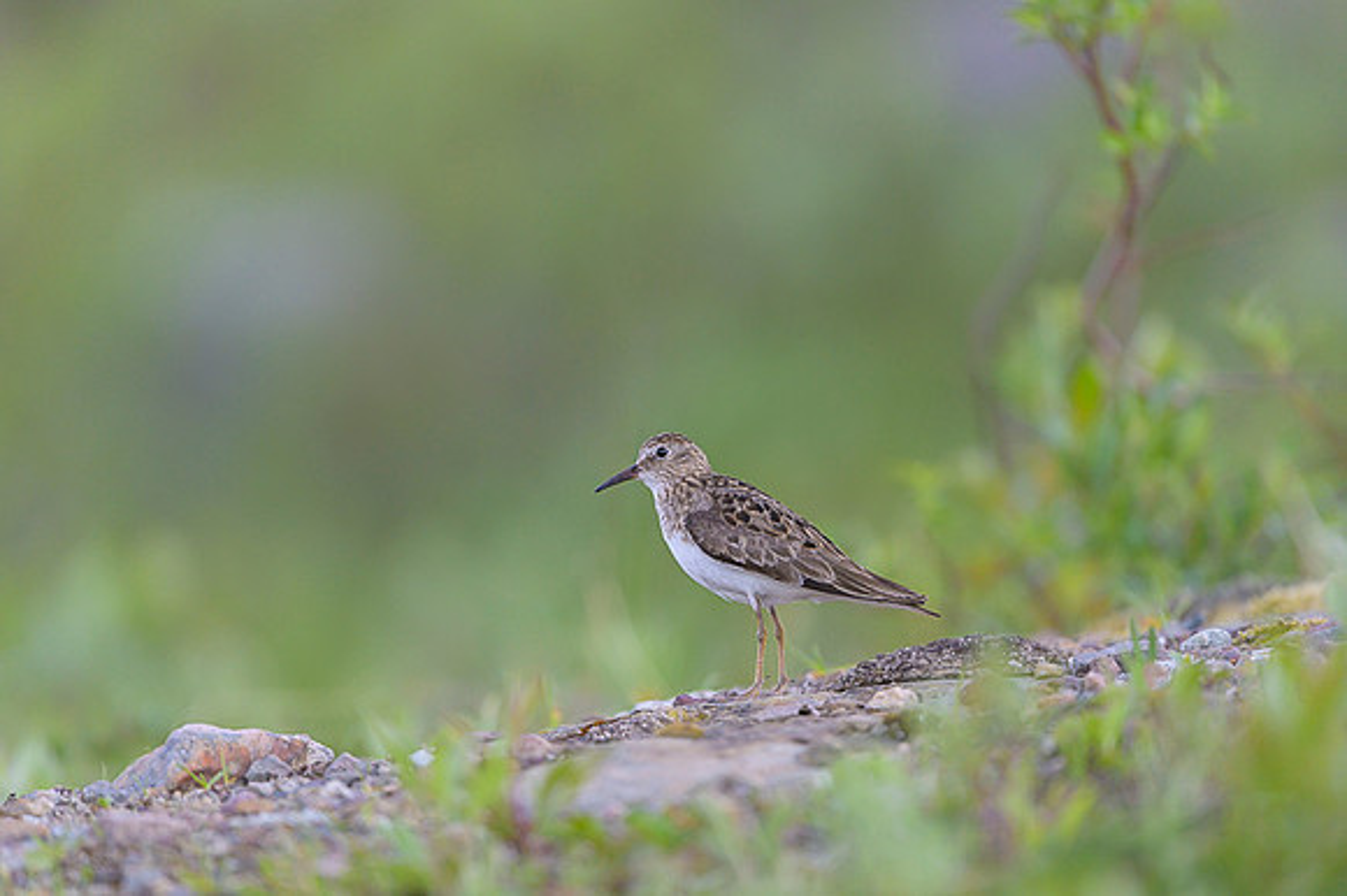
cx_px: 674
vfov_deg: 2.7
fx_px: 18697
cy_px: 448
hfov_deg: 4.1
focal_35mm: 500
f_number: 4
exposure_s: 1/800
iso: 1000
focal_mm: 500
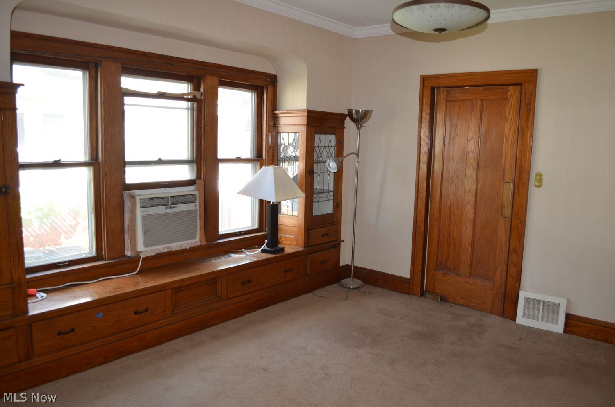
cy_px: 204
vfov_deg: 47.8
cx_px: 308
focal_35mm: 27
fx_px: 460
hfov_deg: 67.5
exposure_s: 1/60
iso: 400
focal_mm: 18
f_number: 3.5
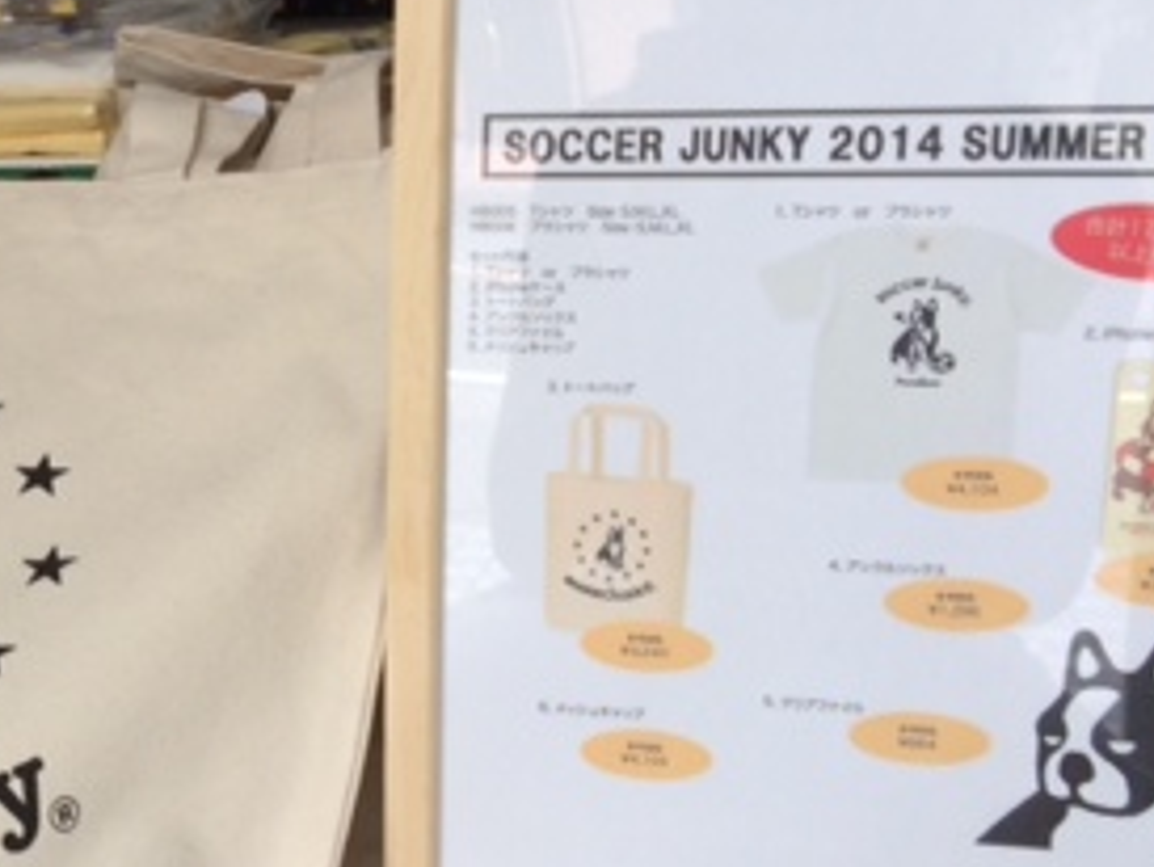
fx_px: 2336
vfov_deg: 21.0
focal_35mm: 70
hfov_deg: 26.0
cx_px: -63
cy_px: 471
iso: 40
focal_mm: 4.12
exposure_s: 1/60
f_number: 2.2
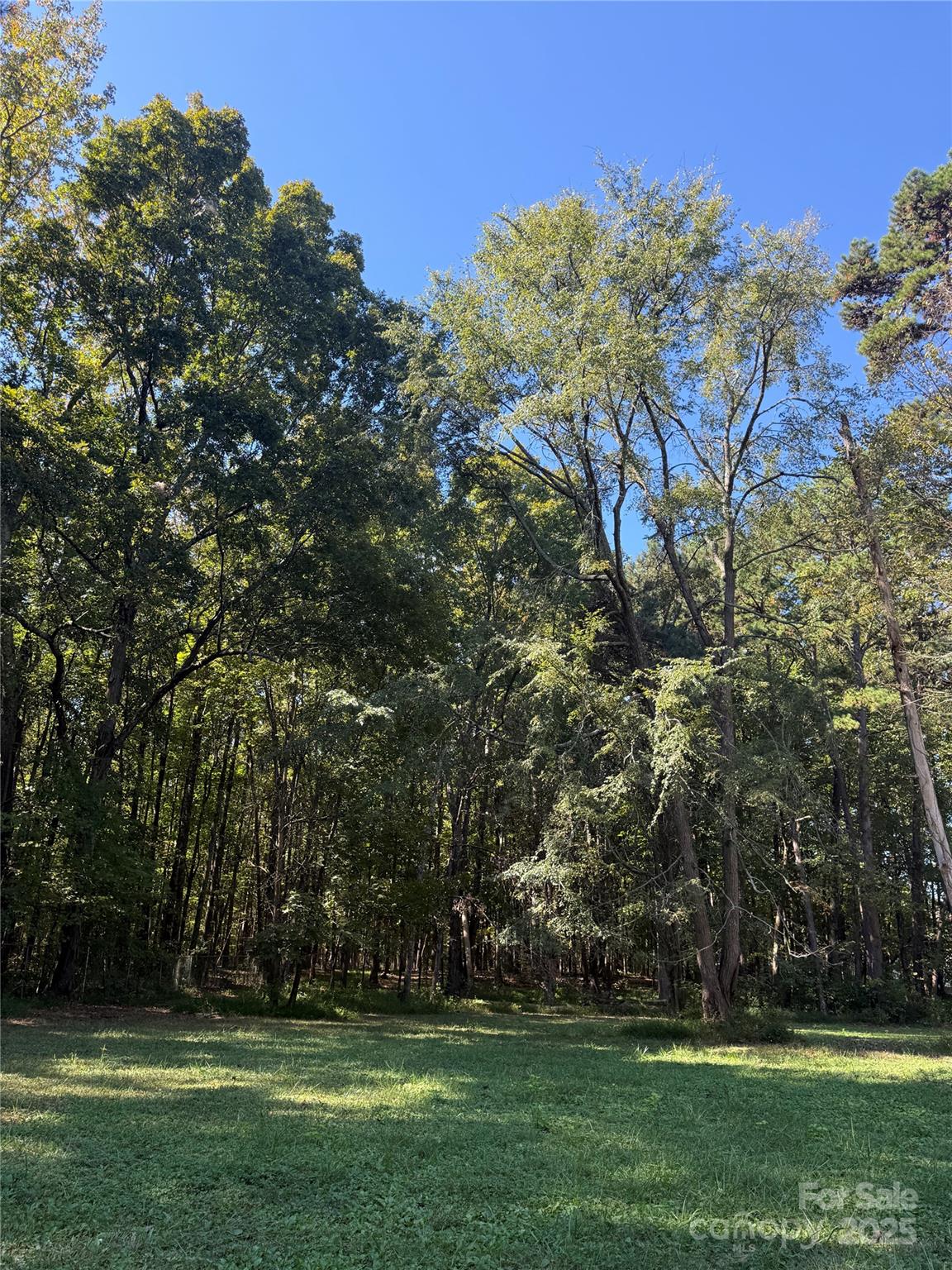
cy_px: 635
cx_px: 476
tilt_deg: +18.2
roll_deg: -1.0
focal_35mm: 24
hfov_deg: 56.8
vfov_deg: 71.6
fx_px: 880
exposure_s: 1/722
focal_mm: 6.76
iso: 100
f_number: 1.78
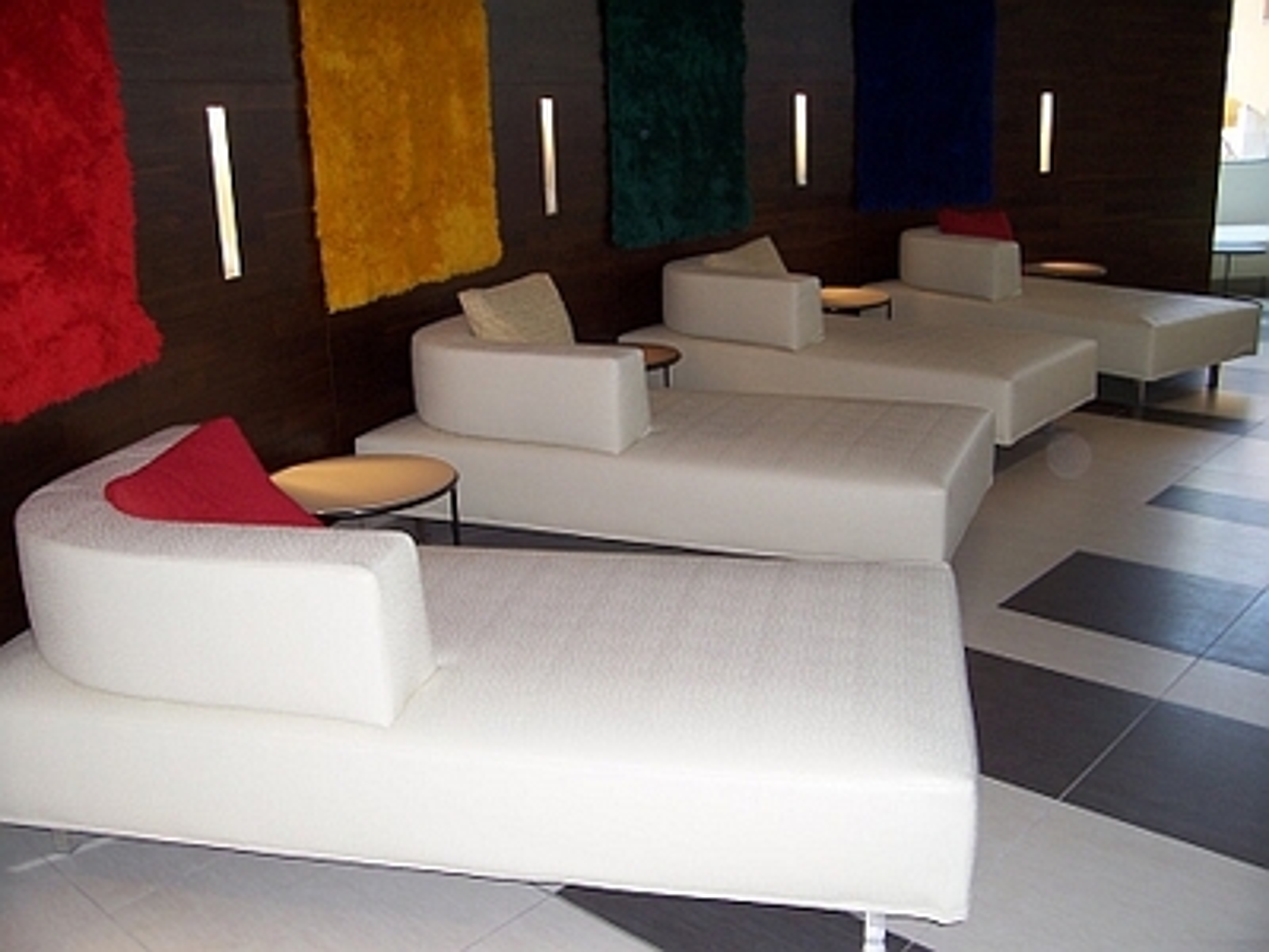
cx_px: 634
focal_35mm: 34
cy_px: 476
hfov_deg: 54.0
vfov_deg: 41.8
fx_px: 1246
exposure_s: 1/60
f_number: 2.7
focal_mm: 5.6
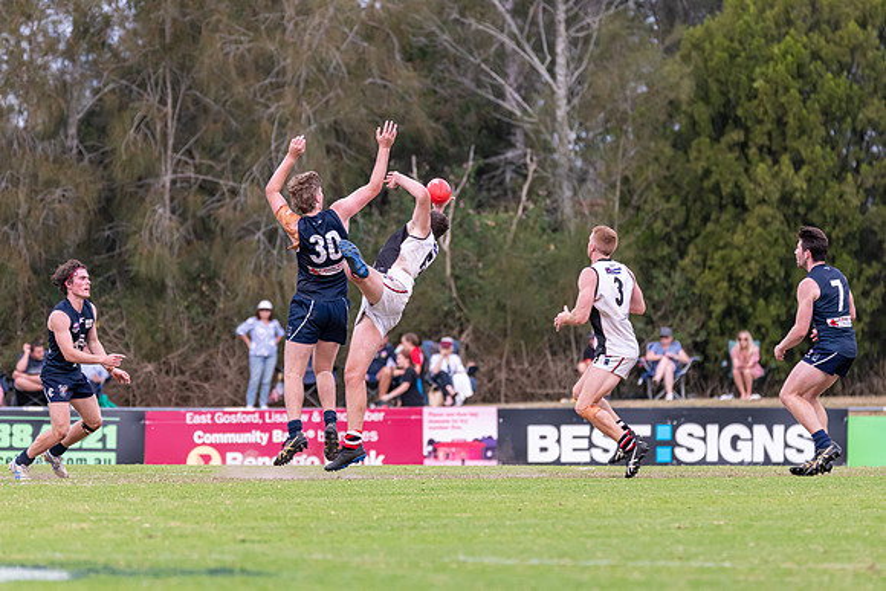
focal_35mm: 408
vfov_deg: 3.4
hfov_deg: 5.1
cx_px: 427
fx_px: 10032
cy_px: 251
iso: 1250
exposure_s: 1/1250
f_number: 6.3
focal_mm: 350
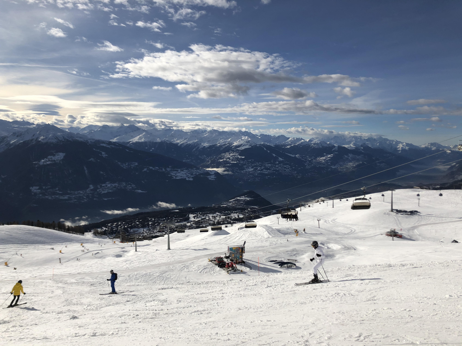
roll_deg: -0.6
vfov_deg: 49.7
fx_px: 374
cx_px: 231
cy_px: 173
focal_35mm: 28
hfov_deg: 63.4
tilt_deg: -4.0
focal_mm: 4
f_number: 1.8
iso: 25
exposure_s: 1/6024
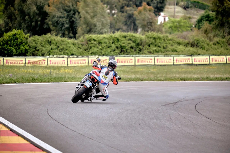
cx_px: 115
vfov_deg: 4.6
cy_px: 76
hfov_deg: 6.9
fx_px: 1917
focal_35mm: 300
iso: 320
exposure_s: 1/1250
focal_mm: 200
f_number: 4.8
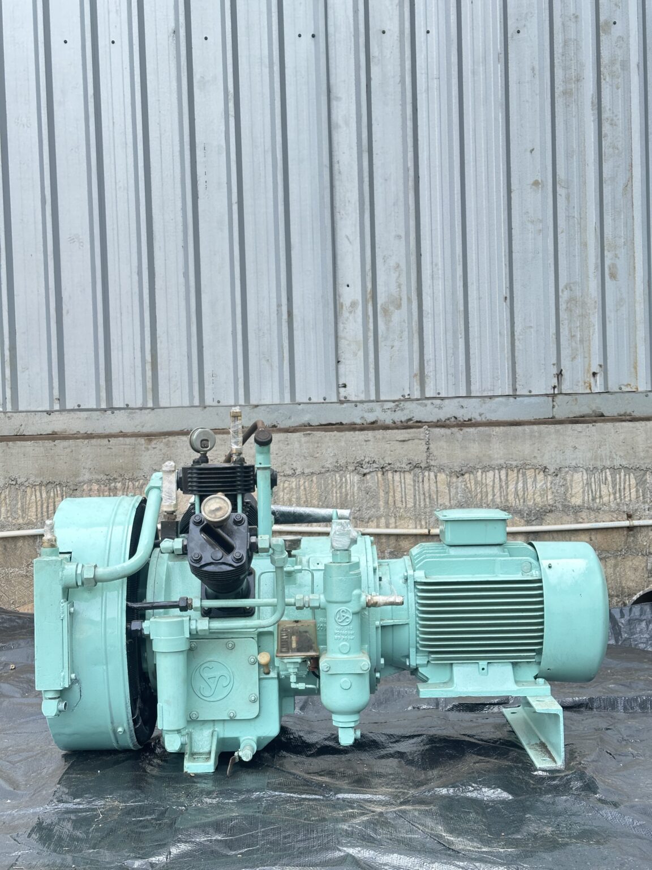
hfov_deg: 30.3
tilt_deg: +0.3
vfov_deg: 39.7
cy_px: 435
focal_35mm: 48
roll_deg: +0.4
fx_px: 1205
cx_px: 326
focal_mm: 6.86
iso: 64
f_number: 1.78
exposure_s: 1/334
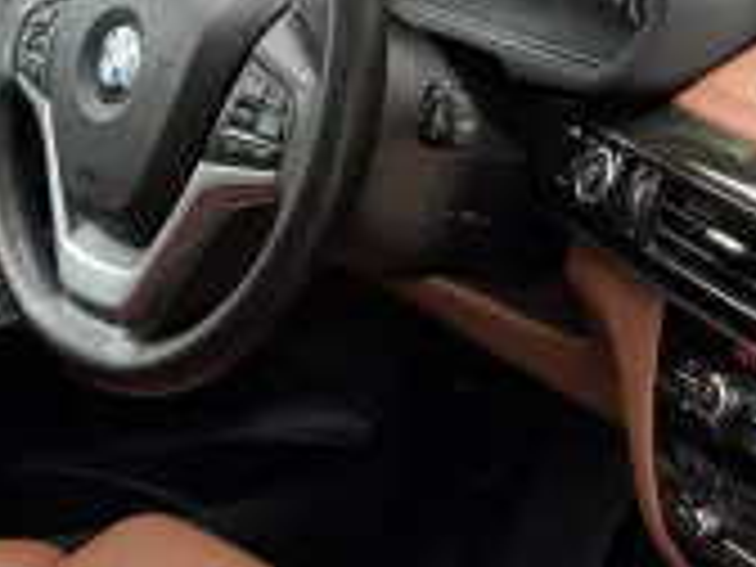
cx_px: 652
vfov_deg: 14.4
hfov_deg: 18.8
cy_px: 243
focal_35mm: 103
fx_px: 2249
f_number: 1.78
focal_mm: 6.76
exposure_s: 1/250
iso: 80
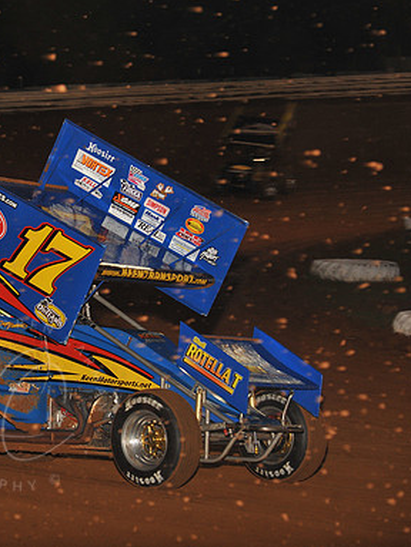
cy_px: 274
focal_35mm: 196
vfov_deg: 10.1
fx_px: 3103
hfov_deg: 7.6
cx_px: 20
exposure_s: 1/320
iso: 1250
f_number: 7.1
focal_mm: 135
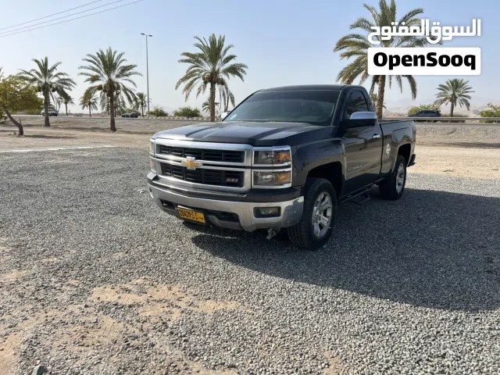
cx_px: 250
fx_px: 376
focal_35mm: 26
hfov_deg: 67.3
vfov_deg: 53.1
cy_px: 188
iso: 50
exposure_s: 1/3571
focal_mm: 5.7
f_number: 1.5
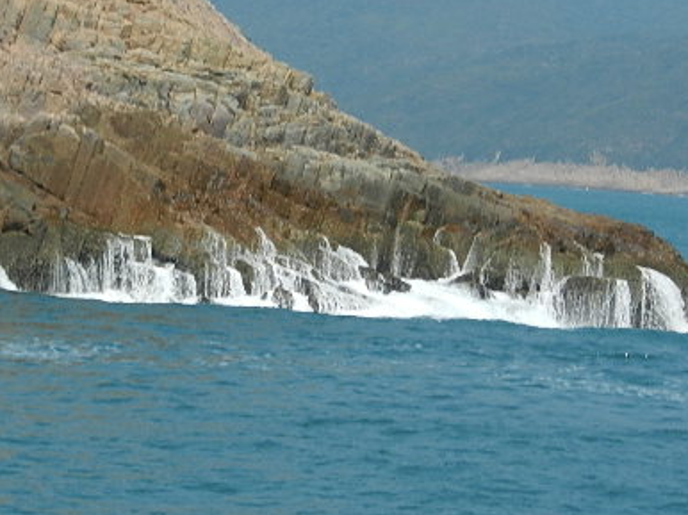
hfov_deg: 9.7
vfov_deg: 7.3
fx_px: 4052
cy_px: 237
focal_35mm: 204
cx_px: 310
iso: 160
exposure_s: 1/1250
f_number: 5.1
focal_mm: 22.2
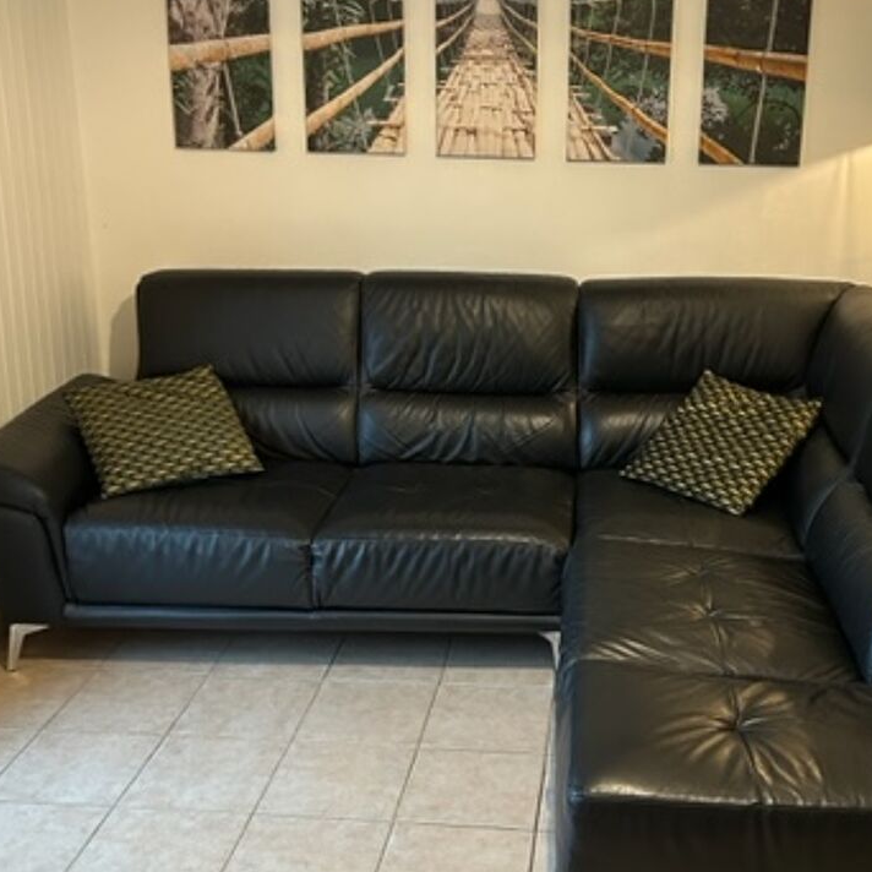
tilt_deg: -14.7
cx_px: 538
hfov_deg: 38.9
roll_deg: -2.2
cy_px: 415
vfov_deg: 39.2
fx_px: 1225
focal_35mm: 43
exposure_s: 1/50
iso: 200
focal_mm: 5.7
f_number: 1.5
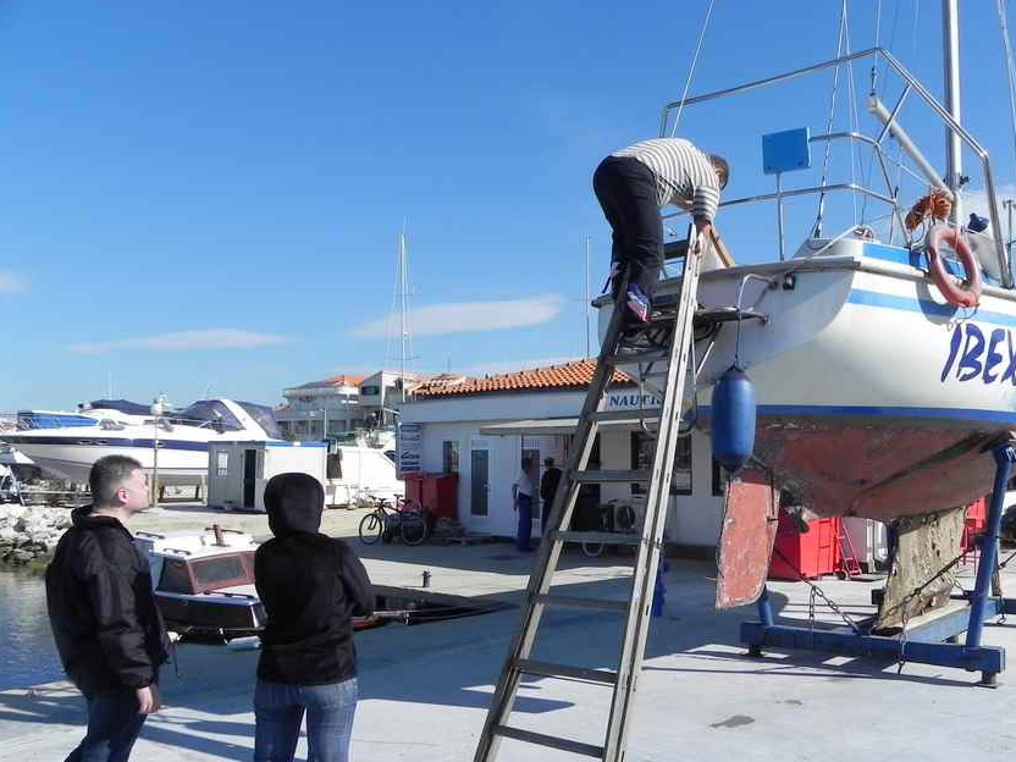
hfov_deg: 56.6
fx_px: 939
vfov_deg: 44.0
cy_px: 440
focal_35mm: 32
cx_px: 579
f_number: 6.3
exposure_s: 1/630
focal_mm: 4.6
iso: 160
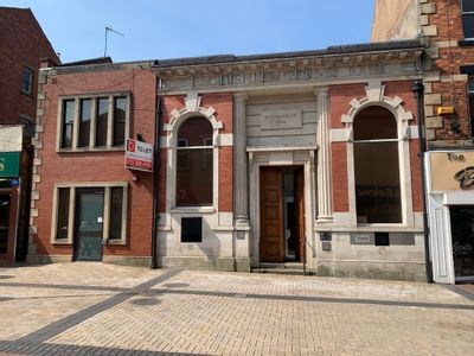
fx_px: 356
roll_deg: -0.2
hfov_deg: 67.3
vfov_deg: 53.1
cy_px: 178
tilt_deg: +9.0
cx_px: 237
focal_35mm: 26
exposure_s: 1/1880
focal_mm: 4.25
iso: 25
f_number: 1.8
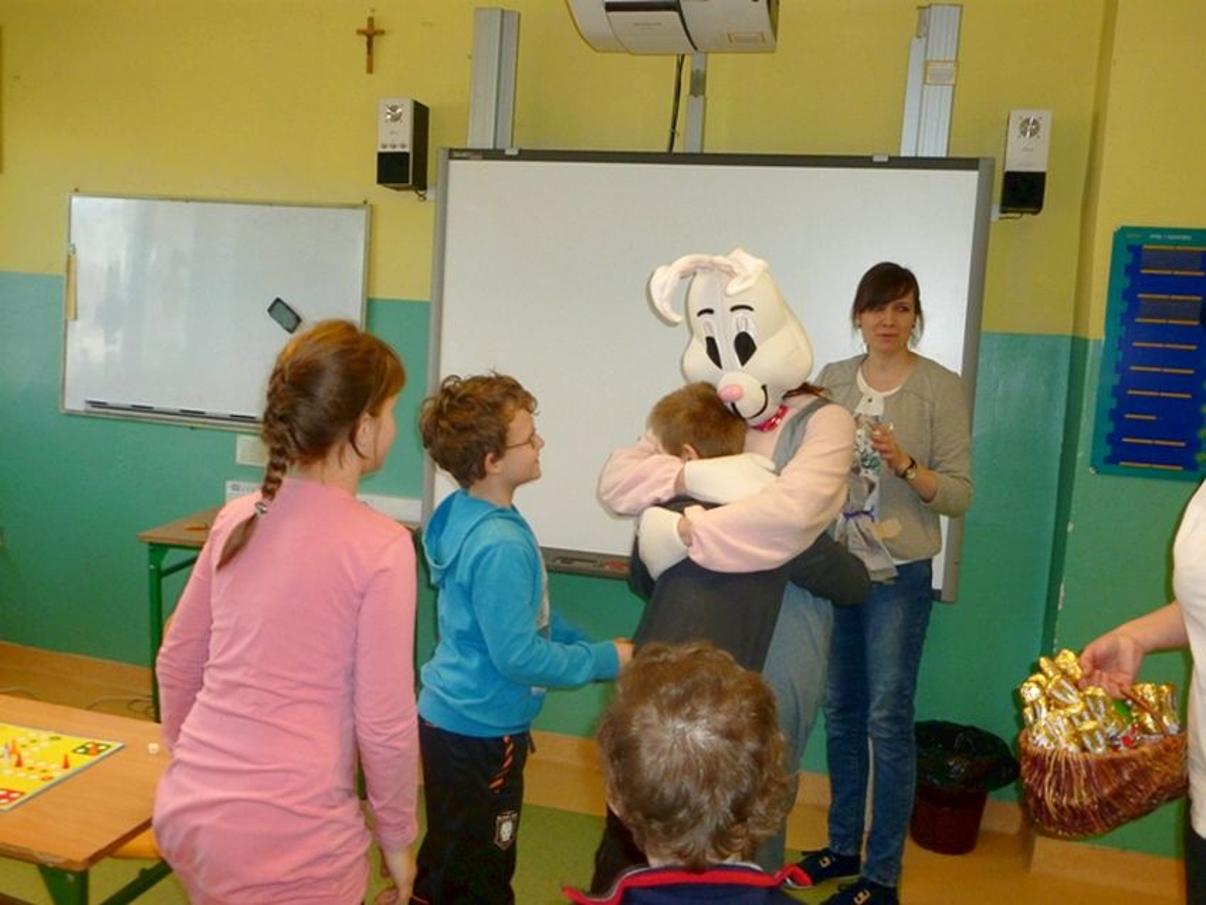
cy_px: 452
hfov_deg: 56.8
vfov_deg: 44.2
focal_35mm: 32
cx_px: 603
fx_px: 1115
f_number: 3.5
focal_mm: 5.7
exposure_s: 1/60
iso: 250
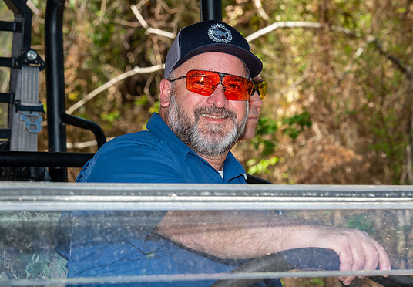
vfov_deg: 8.8
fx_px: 1859
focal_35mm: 160
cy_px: 145
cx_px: 234
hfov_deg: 12.7
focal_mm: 130
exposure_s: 1/250
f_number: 10
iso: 800
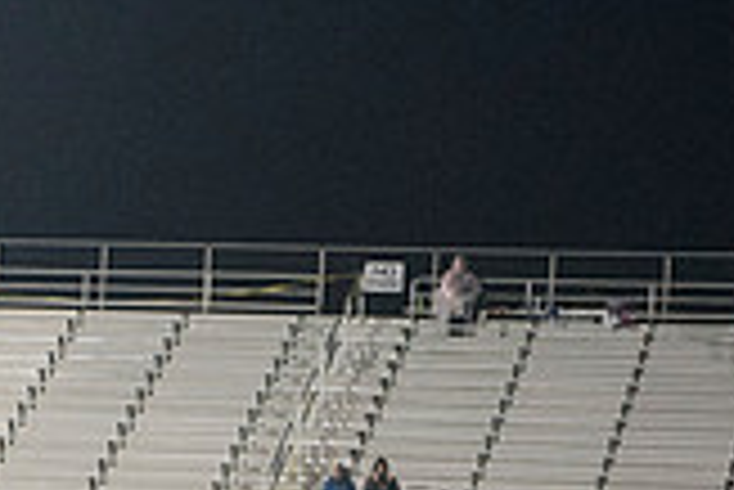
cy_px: 789
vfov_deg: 5.5
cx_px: -18
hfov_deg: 8.2
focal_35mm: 249
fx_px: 5081
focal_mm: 70
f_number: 5.6
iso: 5000
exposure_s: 1/200
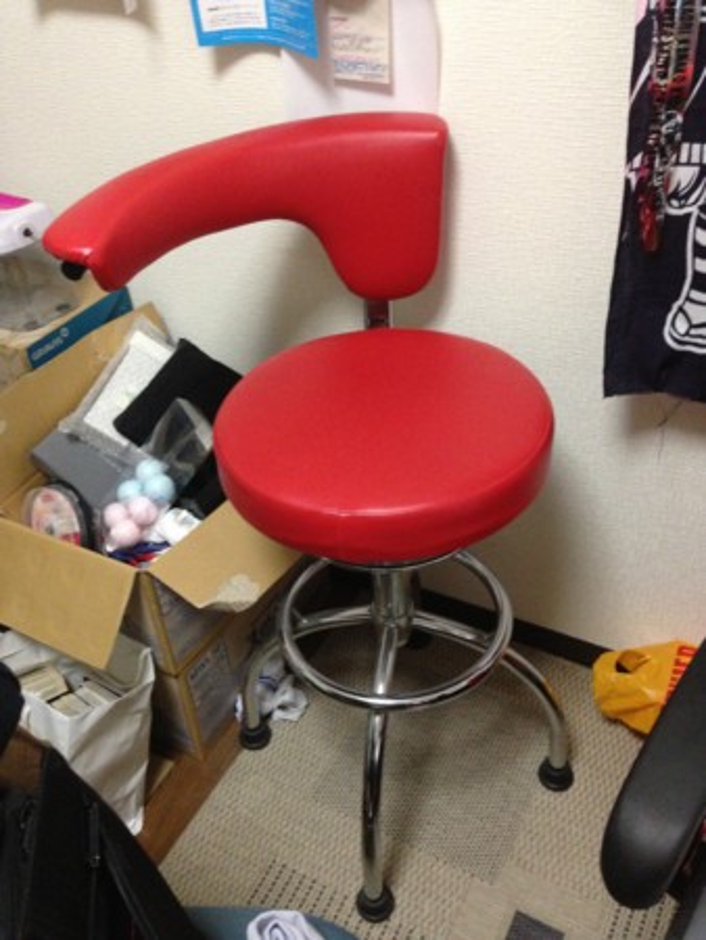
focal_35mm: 33
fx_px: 897
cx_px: 353
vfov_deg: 55.3
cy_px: 470
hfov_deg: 43.0
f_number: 2.4
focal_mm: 4.13
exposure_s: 1/20
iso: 400
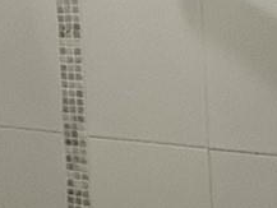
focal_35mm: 103
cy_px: -22
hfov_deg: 18.4
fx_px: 825
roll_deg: +3.6
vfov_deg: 14.1
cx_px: -26
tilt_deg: -2.9
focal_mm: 2.22
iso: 250
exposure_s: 1/120
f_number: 2.2
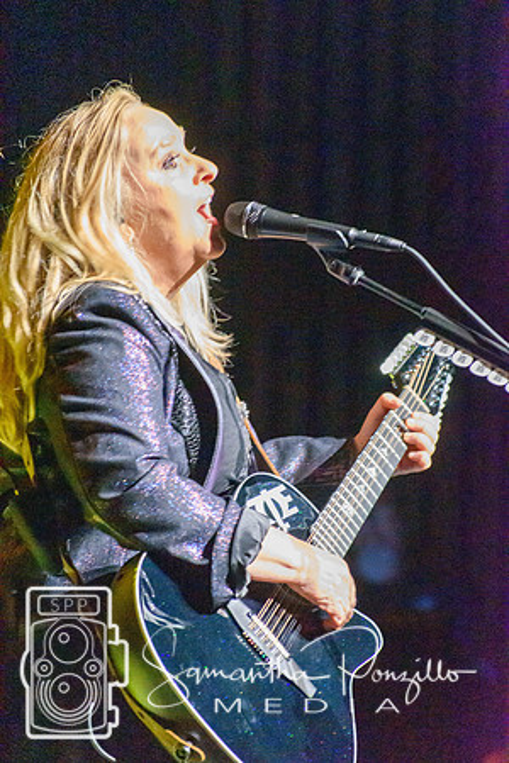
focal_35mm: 315
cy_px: 382
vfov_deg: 6.5
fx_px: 6680
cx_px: 254
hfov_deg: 4.4
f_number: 5.6
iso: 12800
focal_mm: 210
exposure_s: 1/200
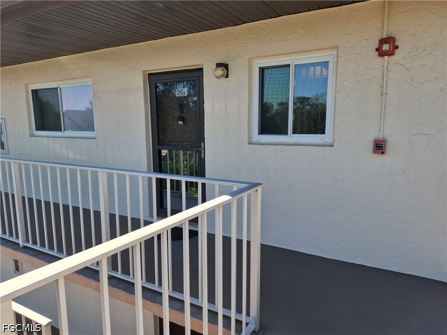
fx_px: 297
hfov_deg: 73.9
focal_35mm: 23
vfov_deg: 58.9
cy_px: 168
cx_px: 224
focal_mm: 5.54
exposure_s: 1/1032
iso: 50
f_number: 1.8
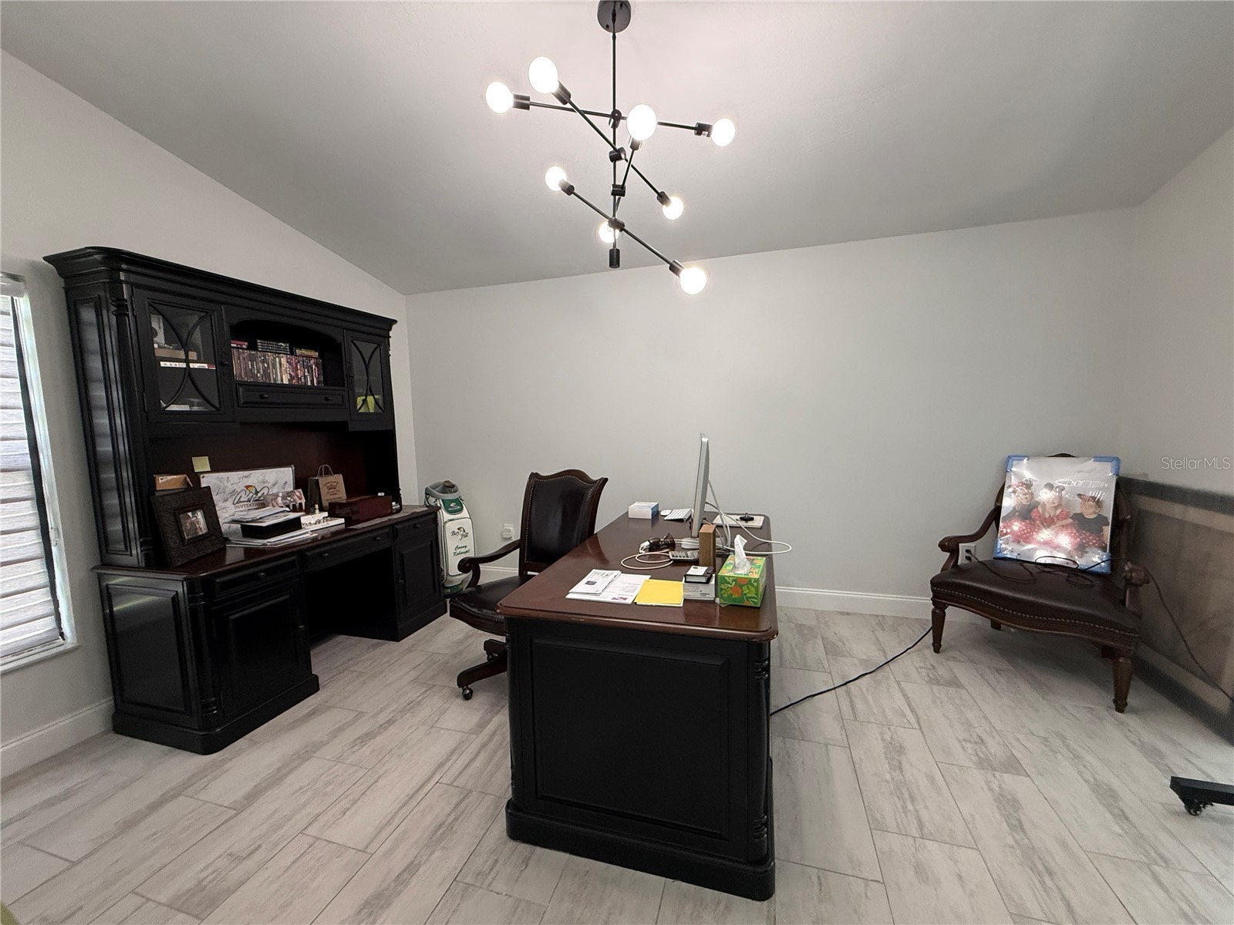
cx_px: 617
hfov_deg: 102.1
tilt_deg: -6.6
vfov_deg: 85.7
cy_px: 462
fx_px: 499
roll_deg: +1.8
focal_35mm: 14
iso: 250
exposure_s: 1/120
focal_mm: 2.22
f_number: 2.2
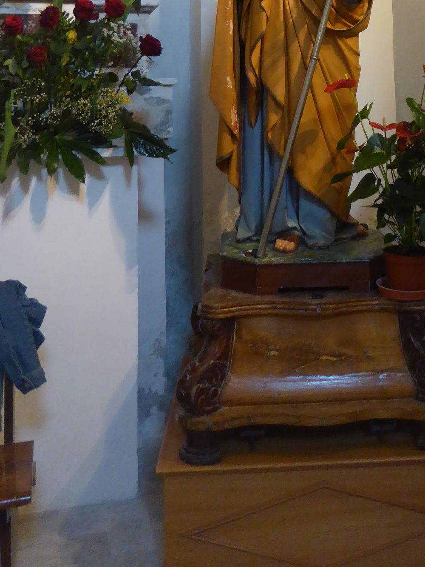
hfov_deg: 29.8
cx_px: 317
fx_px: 786
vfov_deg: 36.8
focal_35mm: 48
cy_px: 44
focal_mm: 4.3
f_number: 3.3
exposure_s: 1/15
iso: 400
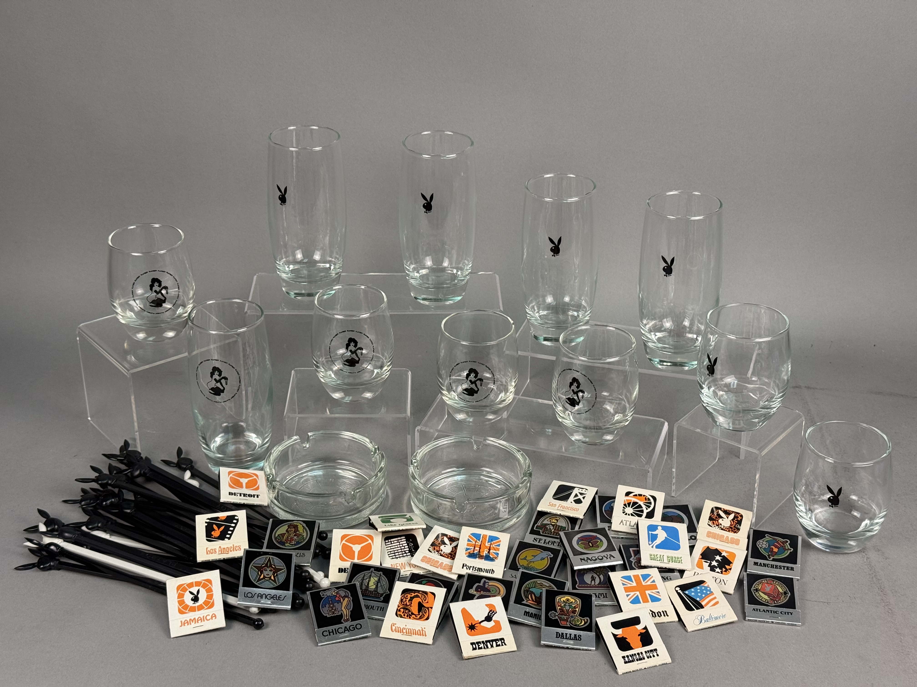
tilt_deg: -28.3
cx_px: 458
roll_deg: +0.1
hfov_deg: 39.7
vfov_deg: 30.3
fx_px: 1272
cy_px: 344
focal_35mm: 48
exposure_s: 1/120
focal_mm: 6.76
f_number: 1.78
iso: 64
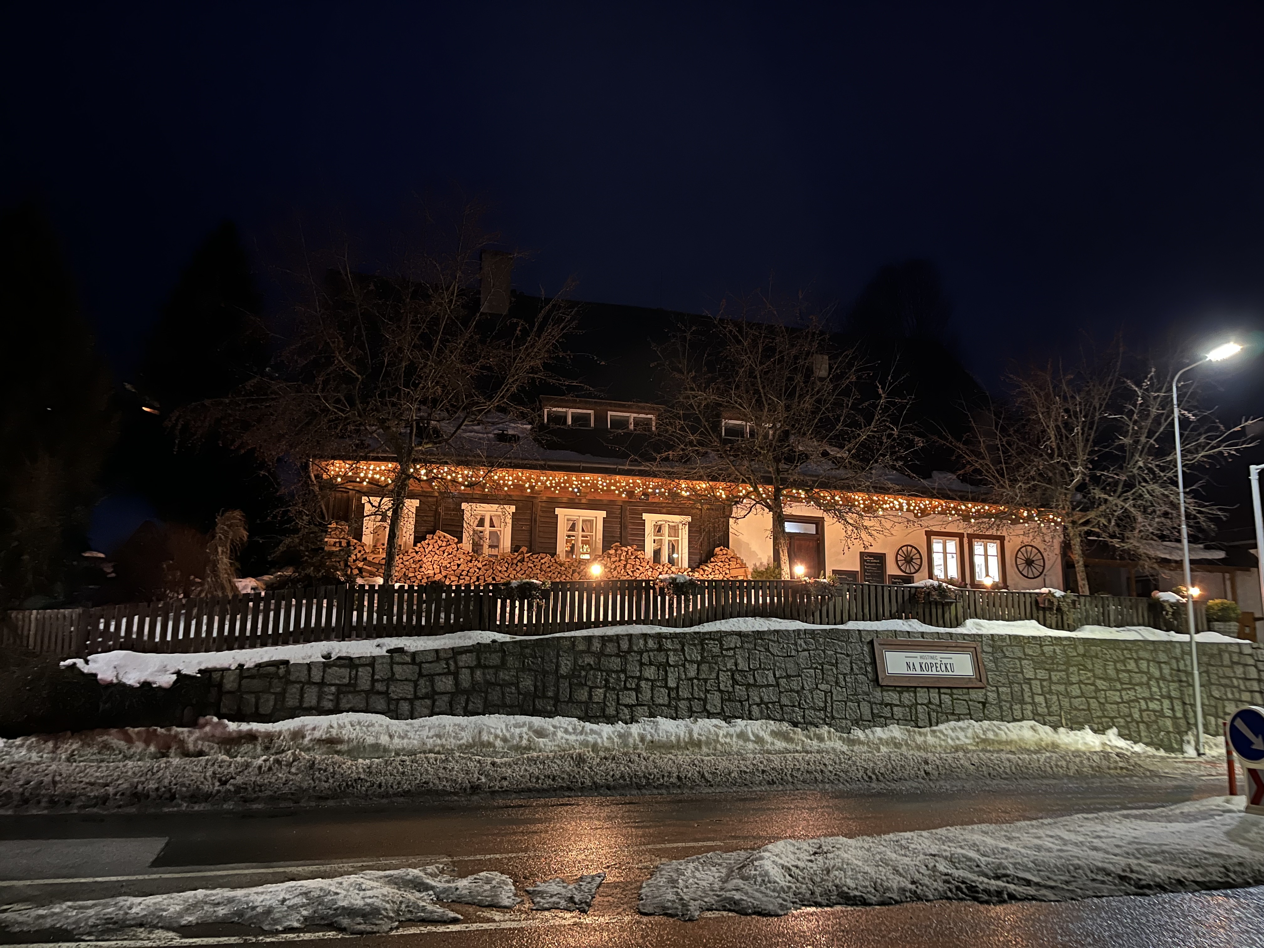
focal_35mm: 26
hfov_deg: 67.3
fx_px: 949
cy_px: 474
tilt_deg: +10.2
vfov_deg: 53.1
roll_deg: -1.1
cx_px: 632
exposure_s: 1/9
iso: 800
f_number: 1.6
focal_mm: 5.1
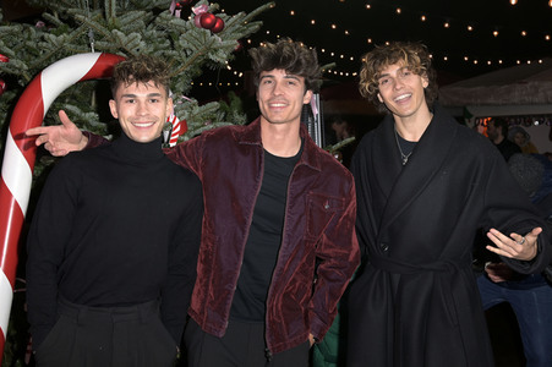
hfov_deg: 50.7
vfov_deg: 35.0
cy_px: 184
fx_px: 582
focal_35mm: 38
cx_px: 276
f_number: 5.6
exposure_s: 1/250
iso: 640
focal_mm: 38
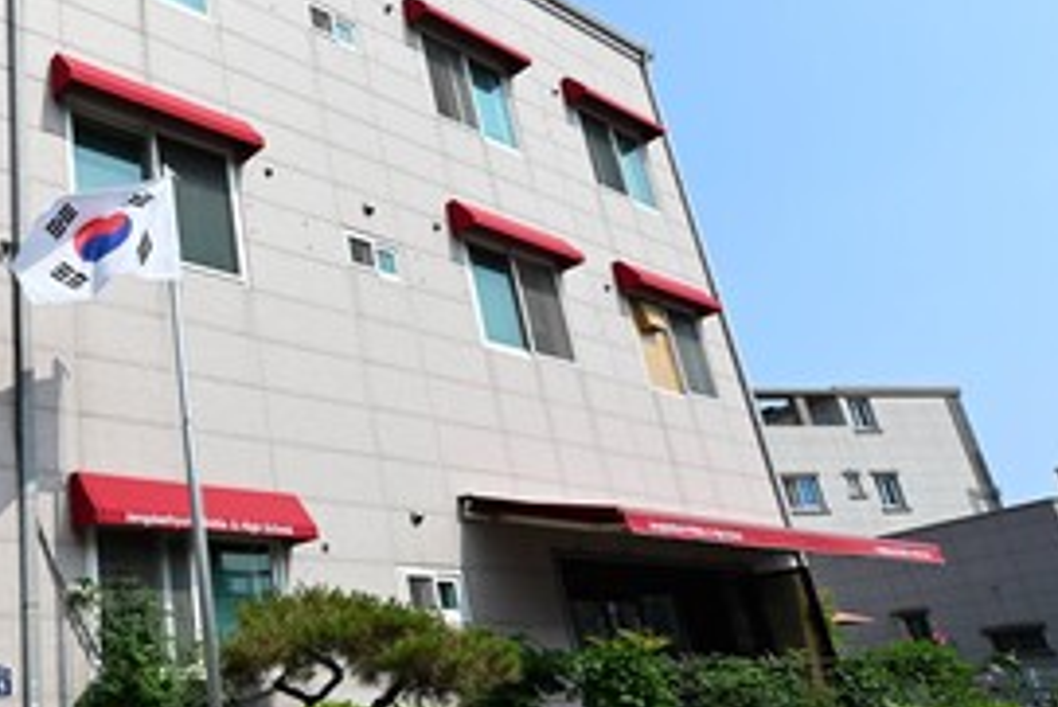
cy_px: 367
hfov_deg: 53.6
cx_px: 129
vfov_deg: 42.4
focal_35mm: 31
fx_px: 912
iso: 250
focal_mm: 14
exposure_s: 1/1250
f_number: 7.1
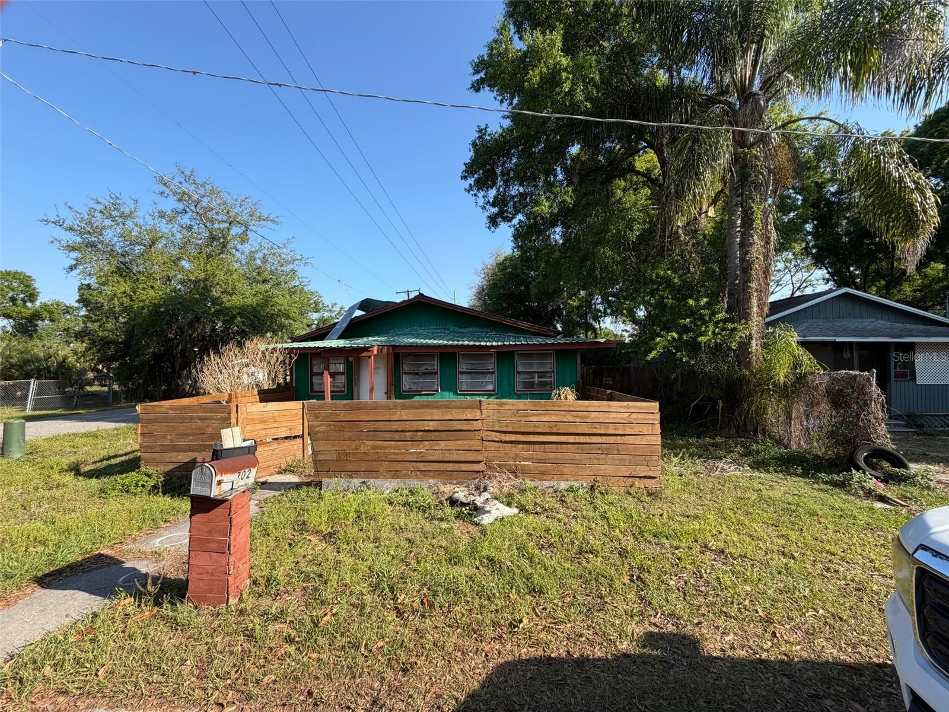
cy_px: 356
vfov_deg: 85.7
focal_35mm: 14
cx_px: 474
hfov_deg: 102.1
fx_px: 384
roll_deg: +1.1
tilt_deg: +1.8
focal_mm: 2.22
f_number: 2.2
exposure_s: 1/679
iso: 40
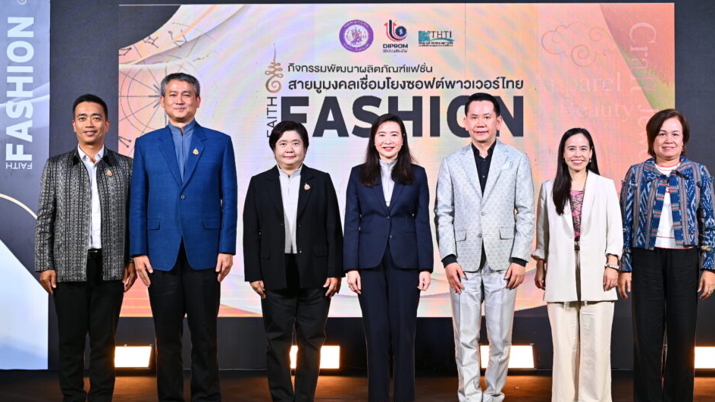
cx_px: 384
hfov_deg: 36.0
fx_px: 1099
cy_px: 199
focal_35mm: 58
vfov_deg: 20.7
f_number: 5
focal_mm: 51
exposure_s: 1/160
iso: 500
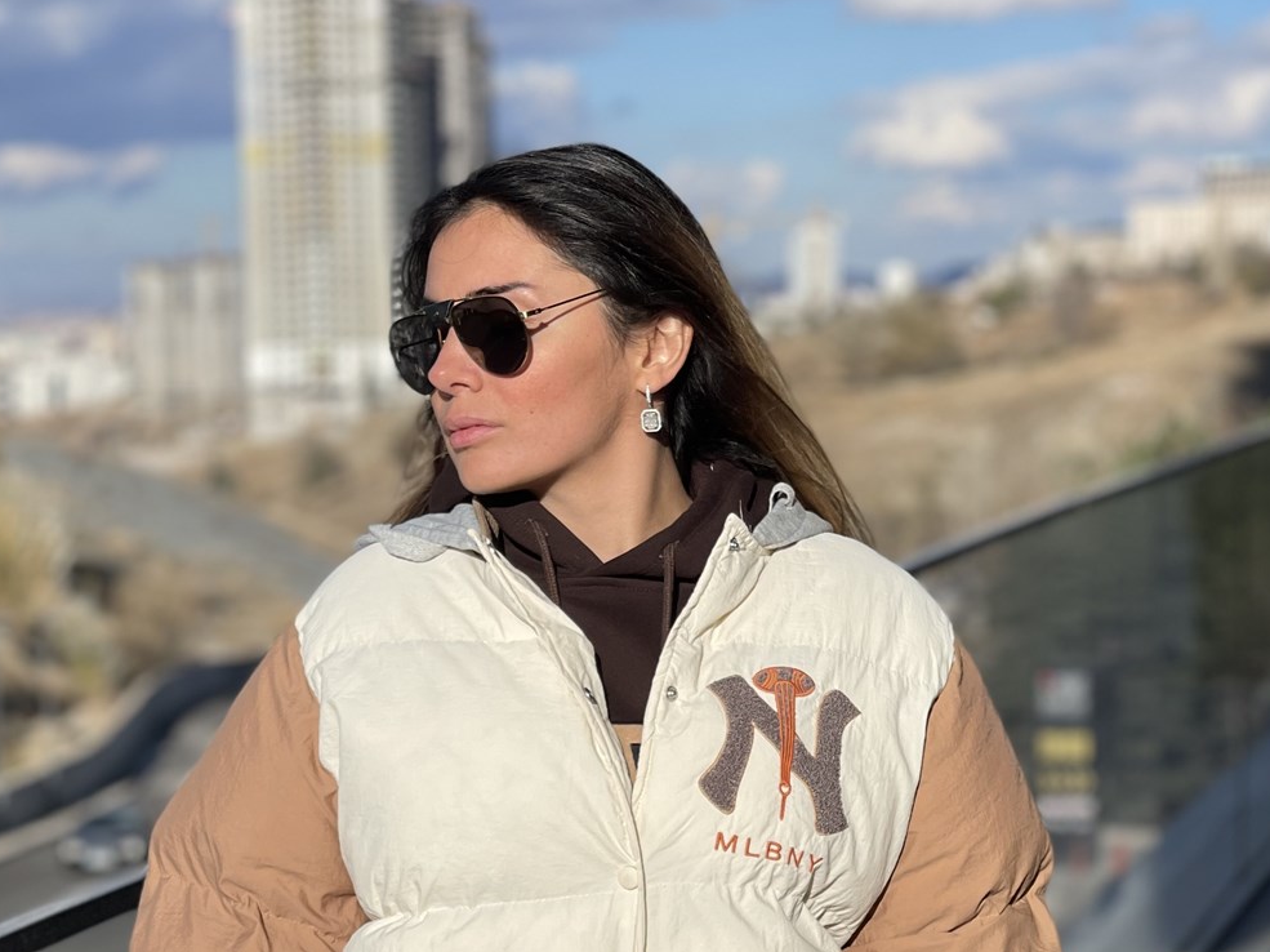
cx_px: 556
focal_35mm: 104
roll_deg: +1.4
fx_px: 3814
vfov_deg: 14.1
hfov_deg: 18.9
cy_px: 801
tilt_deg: -8.0
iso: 20
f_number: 2.2
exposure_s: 1/2096
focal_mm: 7.5
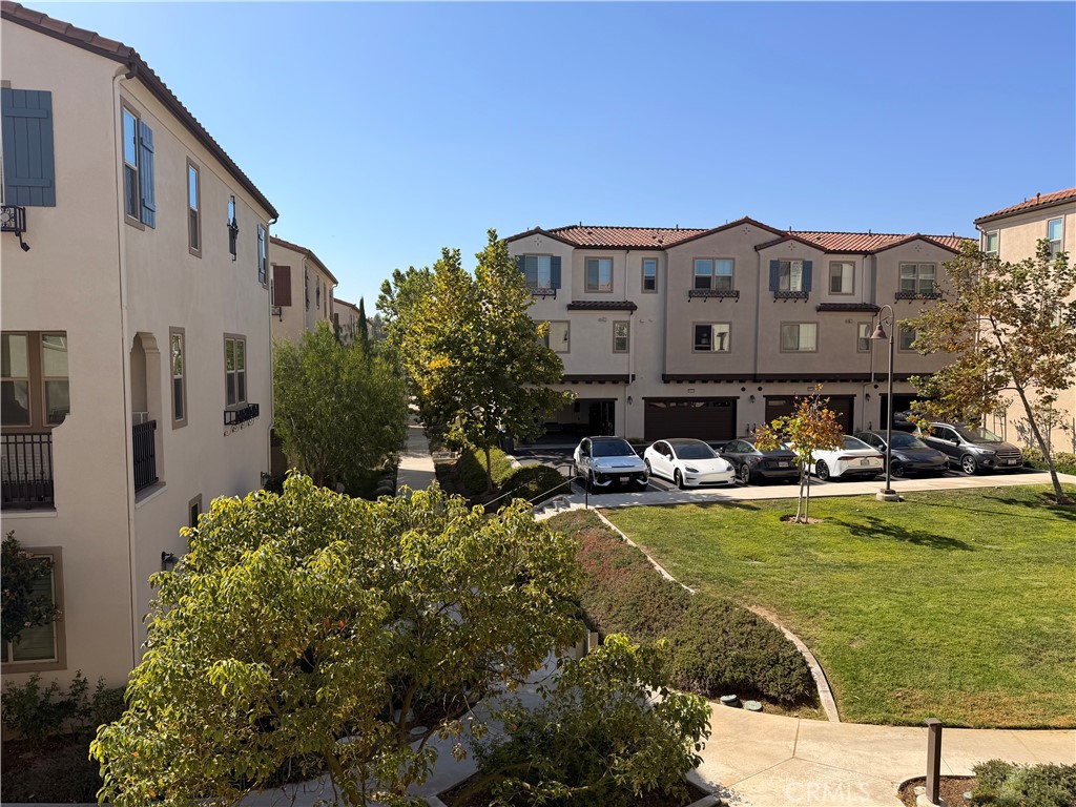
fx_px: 746
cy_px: 404
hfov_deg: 71.6
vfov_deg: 56.8
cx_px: 538
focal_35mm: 24
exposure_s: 1/4405
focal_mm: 6.76
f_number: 1.78
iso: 80
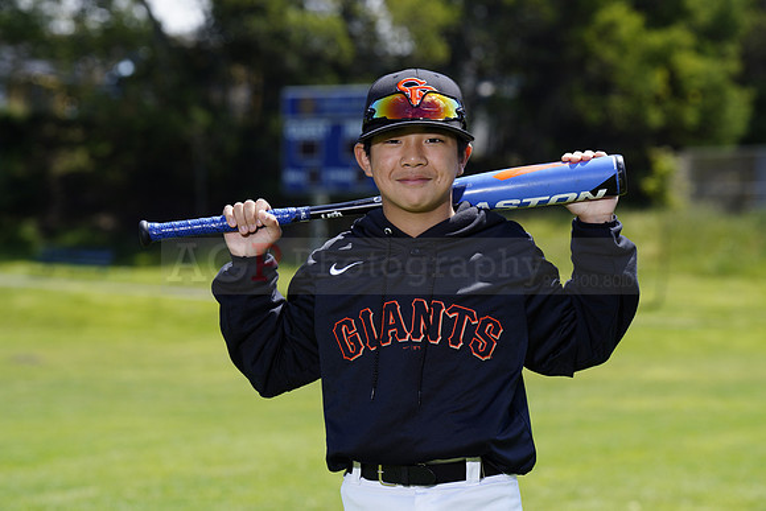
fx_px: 3065
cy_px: 256
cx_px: 383
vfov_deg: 9.5
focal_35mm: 144
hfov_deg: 14.2
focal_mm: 144
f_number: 6.3
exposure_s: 1/250
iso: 100
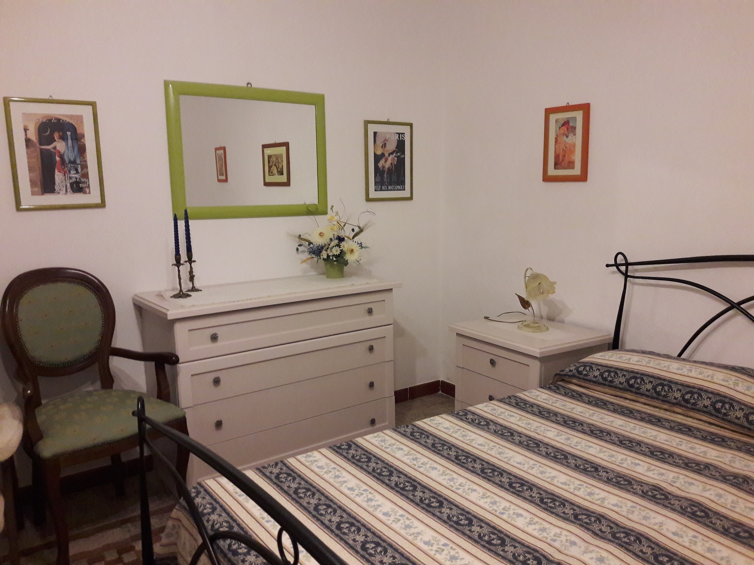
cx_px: 377
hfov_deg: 63.5
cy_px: 282
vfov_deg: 49.7
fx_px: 610
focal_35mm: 28
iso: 200
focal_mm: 3.7
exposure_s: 1/33
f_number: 1.9
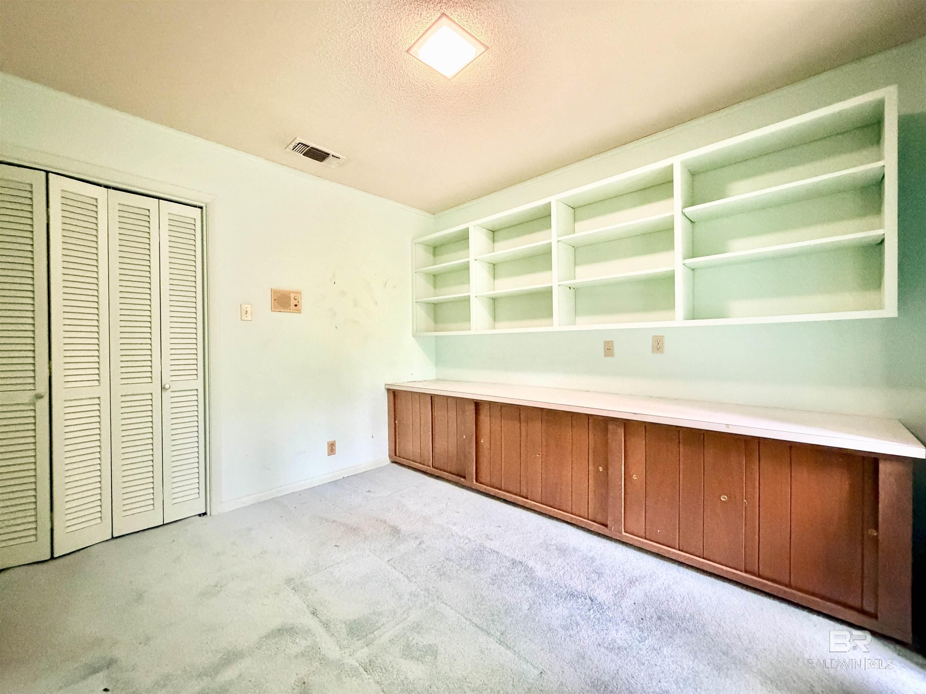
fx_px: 375
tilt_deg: -0.6
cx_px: 463
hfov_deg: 102.1
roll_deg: -0.1
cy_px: 347
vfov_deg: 85.7
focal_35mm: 14
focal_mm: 2.22
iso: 1000
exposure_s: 1/40
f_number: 2.2
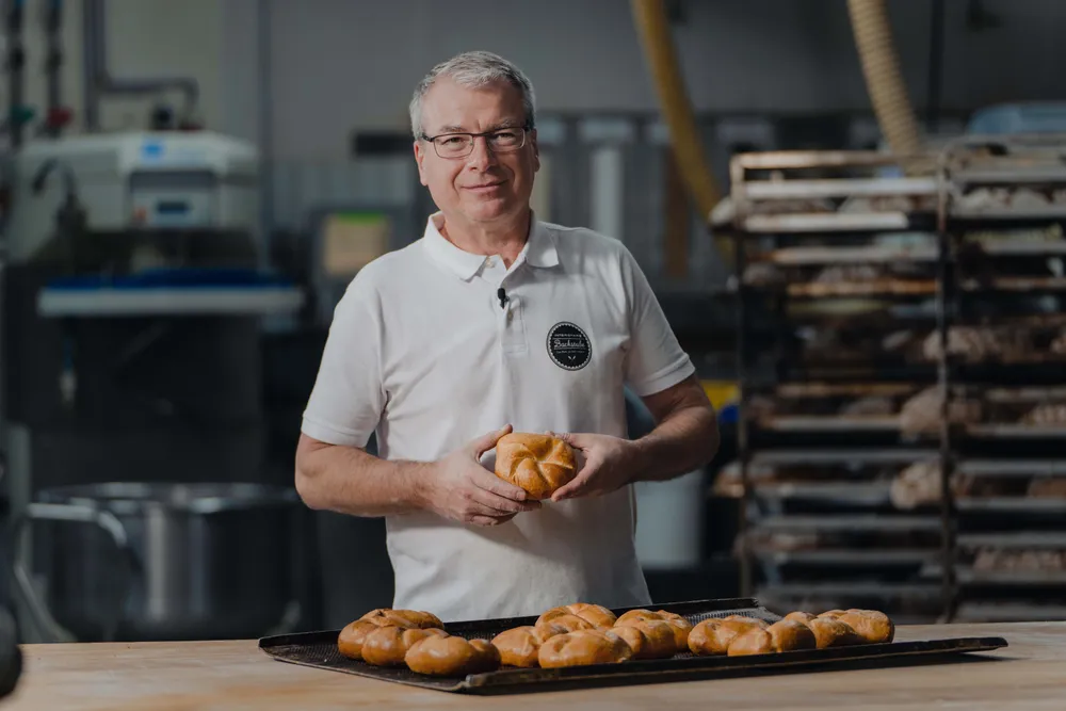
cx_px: 533
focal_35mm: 110
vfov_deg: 12.5
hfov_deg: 18.6
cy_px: 356
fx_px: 3257
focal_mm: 110
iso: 500
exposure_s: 1/320
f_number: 2.8
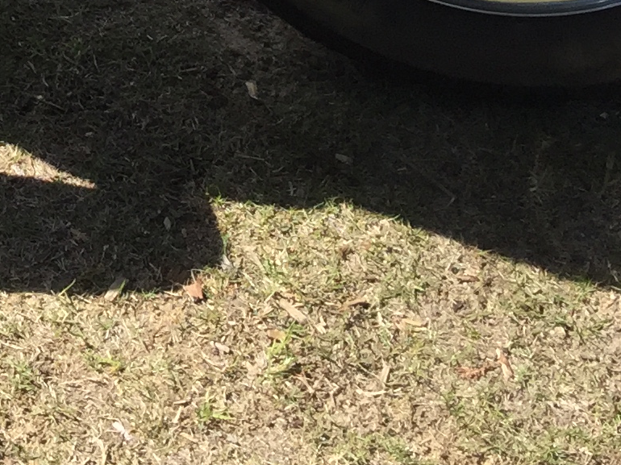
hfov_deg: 14.7
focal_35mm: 123
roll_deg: -1.0
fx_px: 2206
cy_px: -466
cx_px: -352
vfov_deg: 11.0
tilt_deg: -24.7
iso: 32
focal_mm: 4.15
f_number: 2.2
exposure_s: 1/1199
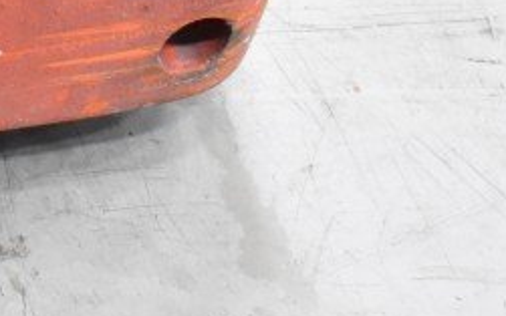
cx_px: -405
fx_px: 2516
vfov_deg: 6.8
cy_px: -445
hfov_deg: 10.8
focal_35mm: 182
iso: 1600
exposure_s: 1/30
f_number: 4.5
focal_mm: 25
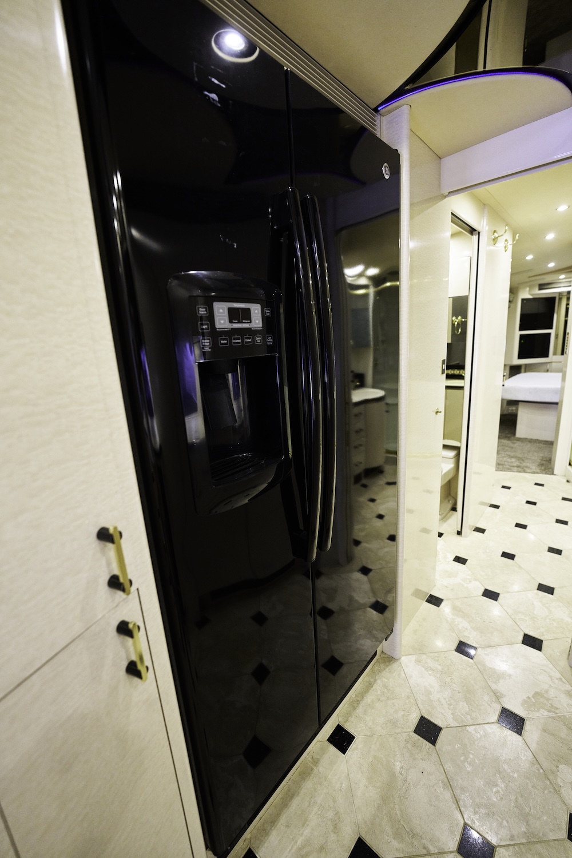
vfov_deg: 104.3
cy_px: 429
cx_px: 286
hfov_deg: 81.2
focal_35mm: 14
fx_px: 334
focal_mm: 14
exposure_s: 1/60
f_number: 2.8
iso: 1250
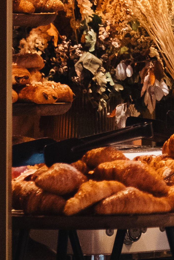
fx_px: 4023
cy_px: 27
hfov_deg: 2.4
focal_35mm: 555
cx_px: 595
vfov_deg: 3.7
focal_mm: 50
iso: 400
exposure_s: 1/60
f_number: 2
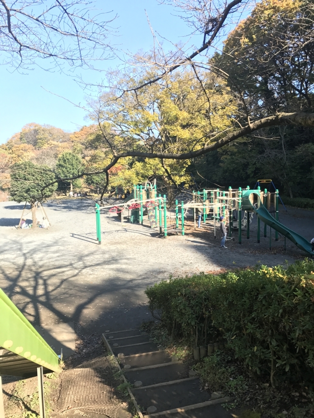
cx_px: 157
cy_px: 209
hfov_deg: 49.7
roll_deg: +0.5
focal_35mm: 28
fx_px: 339
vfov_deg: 63.4
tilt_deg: -5.1
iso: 20
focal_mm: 3.99
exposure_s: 1/553
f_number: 1.8
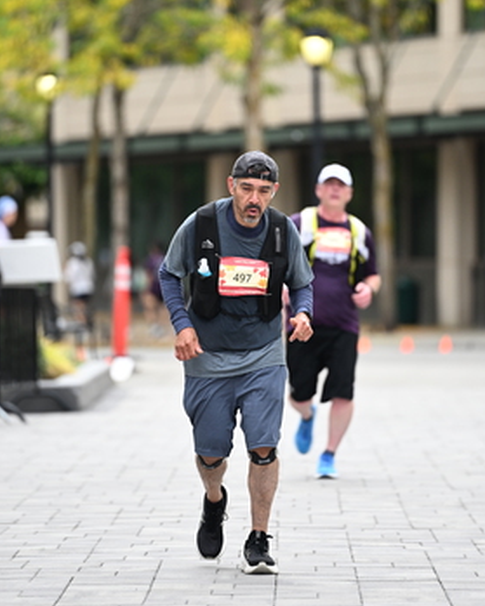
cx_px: 253
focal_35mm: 296
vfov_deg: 6.5
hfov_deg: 5.2
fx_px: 5313
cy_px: 250
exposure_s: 1/1600
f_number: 2.8
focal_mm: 200
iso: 640
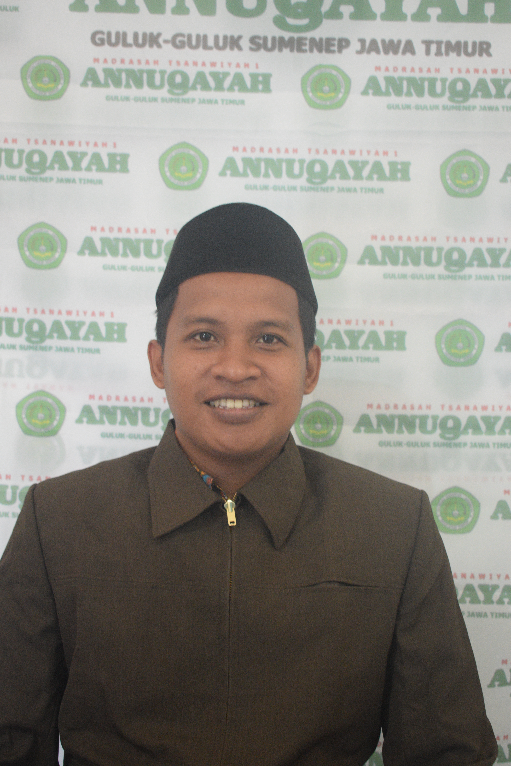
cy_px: 383
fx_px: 1118
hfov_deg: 25.8
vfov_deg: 37.9
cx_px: 256
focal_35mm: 52
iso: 2200
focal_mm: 35
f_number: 4.5
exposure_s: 1/25
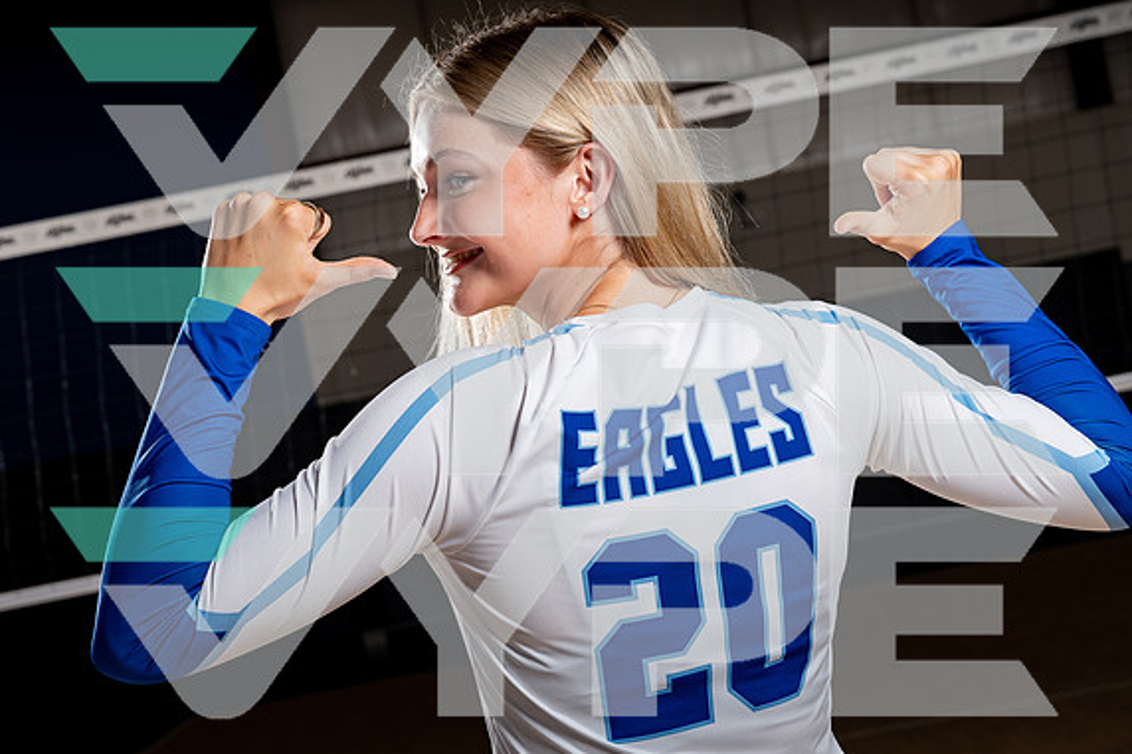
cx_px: 560
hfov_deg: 28.5
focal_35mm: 71
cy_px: 373
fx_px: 2232
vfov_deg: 19.2
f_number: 8
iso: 100
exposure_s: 1/250
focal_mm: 70
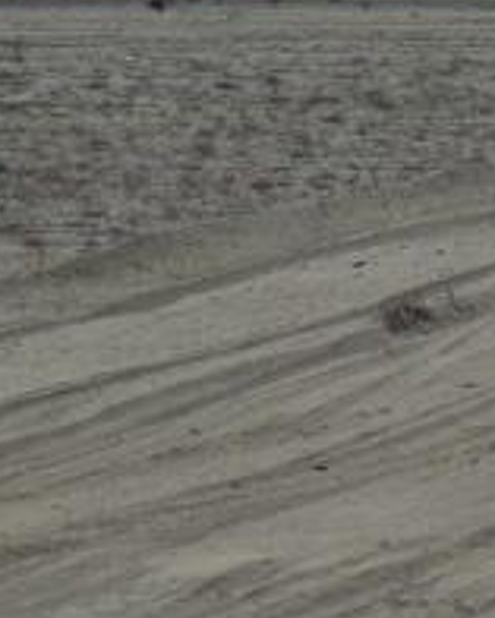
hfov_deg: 2.0
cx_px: 328
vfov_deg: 2.5
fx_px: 14108
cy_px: 73
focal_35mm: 771
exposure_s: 1/800
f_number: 5.6
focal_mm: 39.7
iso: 80
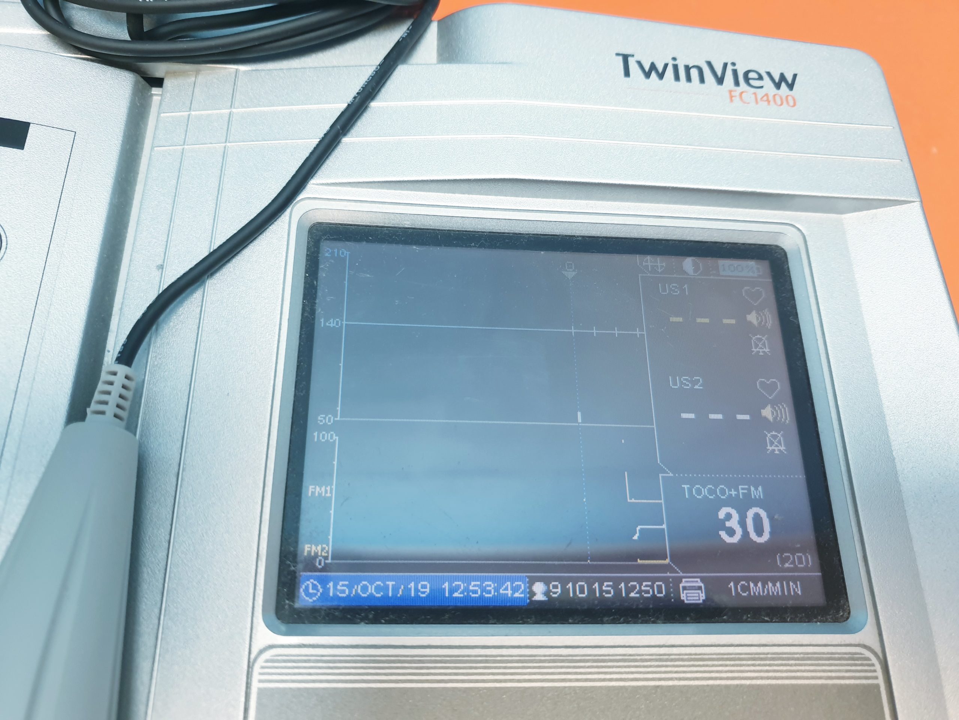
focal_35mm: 26
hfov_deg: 67.3
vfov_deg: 53.1
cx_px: 480
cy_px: 360
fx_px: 720
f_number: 1.5
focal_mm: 4.3
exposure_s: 1/60
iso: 100
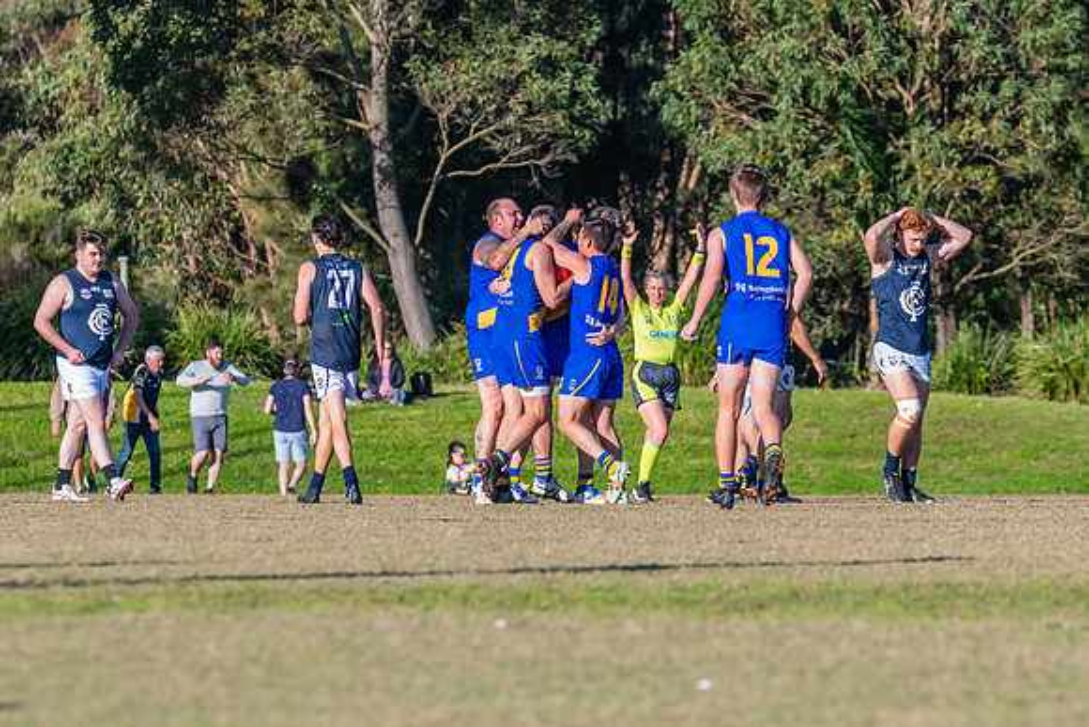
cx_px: 554
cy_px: 341
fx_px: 9538
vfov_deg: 4.4
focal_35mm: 315
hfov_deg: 6.5
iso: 800
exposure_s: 1/2000
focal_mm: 210
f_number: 6.3
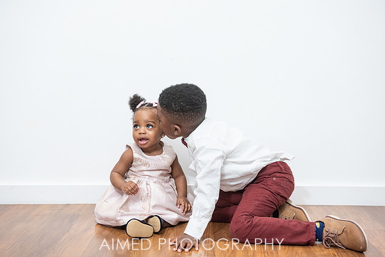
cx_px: 191
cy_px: 128
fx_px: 545
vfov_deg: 26.5
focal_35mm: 51
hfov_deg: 38.9
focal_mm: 50
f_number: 4
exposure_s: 1/200
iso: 1600
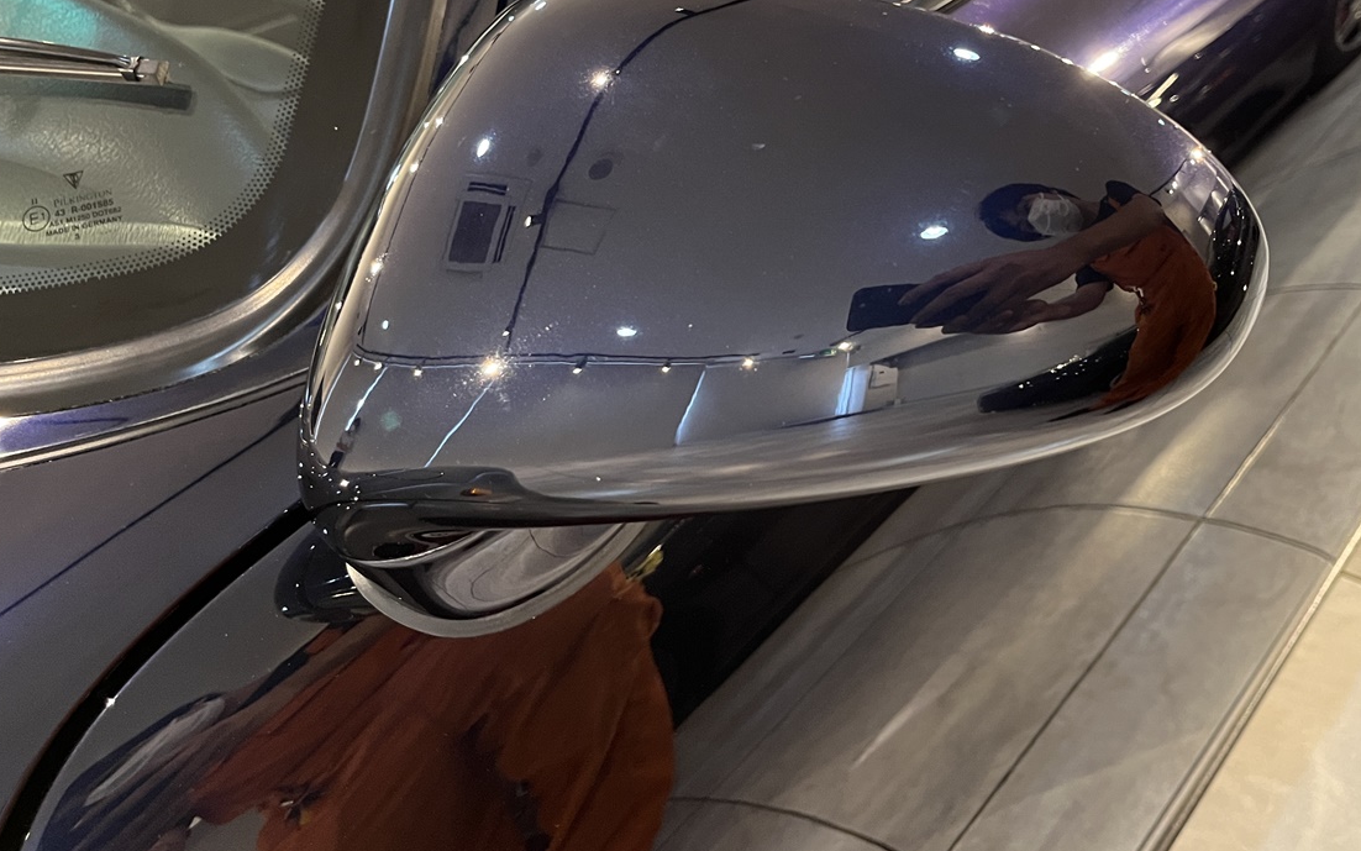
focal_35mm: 32
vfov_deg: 38.9
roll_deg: +11.1
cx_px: 752
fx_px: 1187
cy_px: 277
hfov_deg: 59.5
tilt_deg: -29.6
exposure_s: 1/50
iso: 500
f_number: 1.6
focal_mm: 5.1
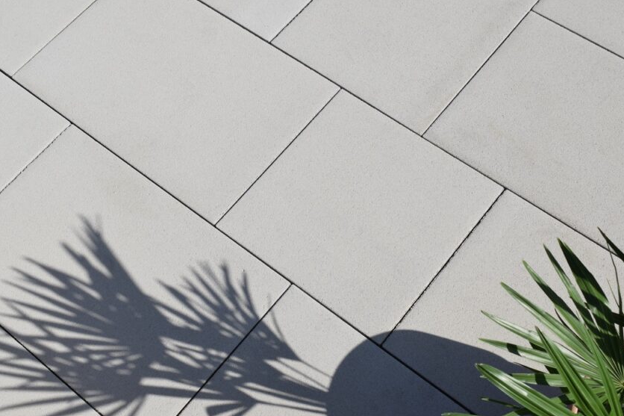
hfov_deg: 39.9
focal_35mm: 50
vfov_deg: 27.1
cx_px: 310
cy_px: 241
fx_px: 860
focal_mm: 27
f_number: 11
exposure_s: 1/500
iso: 200
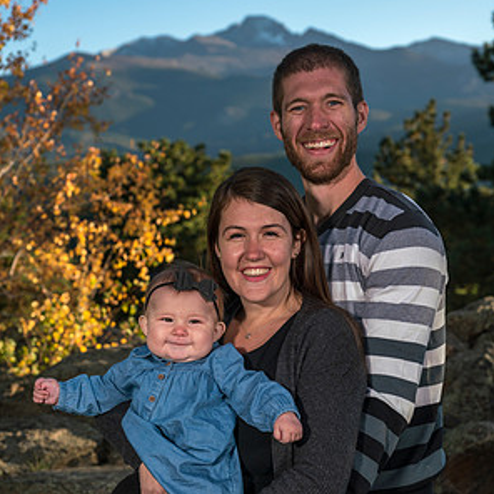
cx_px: 247
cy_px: 310
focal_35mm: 71
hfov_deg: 24.3
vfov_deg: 24.3
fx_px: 1146
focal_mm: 55
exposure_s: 1/320
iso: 100
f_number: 5
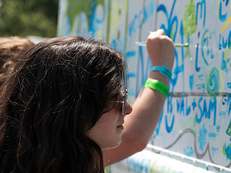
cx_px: 224
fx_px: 834
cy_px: 117
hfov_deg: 15.5
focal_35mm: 125
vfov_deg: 11.8
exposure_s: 1/400
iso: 50
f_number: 4
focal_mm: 62
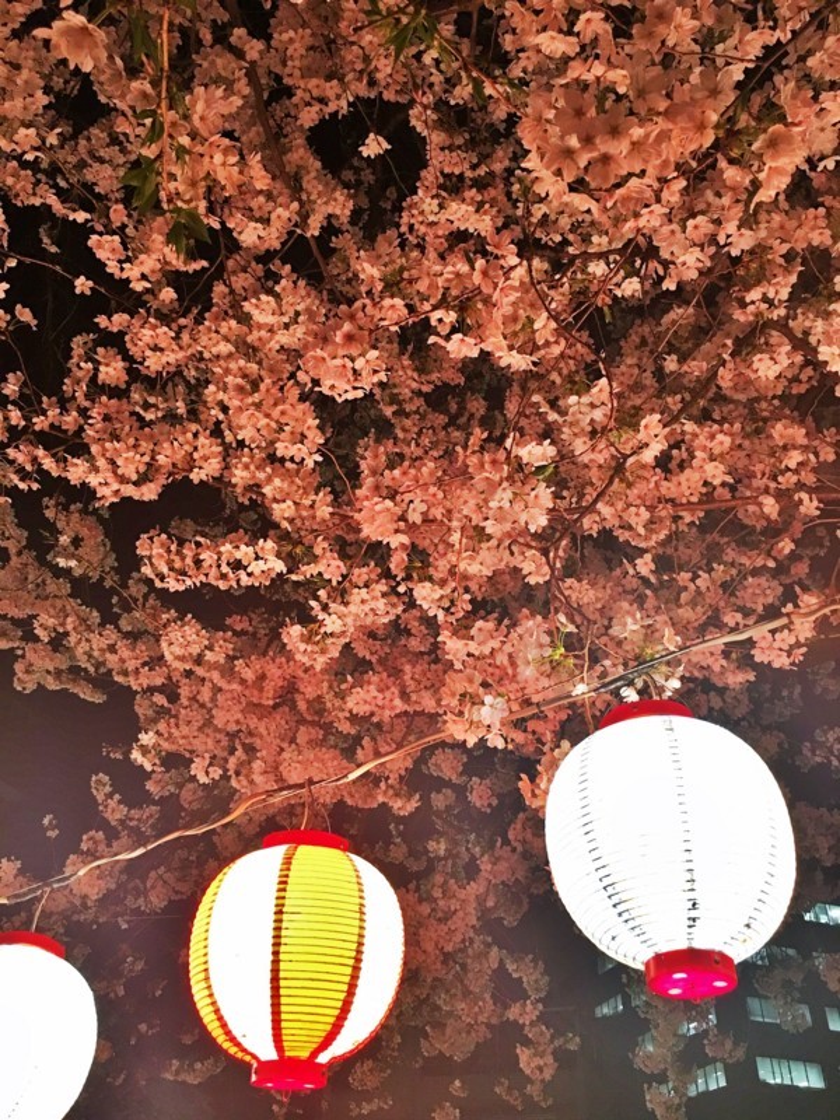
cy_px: 560
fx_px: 938
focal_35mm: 29
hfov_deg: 48.2
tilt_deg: +39.8
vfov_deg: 61.7
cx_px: 420
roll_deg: -2.1
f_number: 2.2
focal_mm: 4.15
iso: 100
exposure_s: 1/15
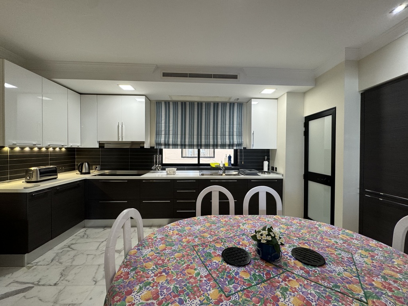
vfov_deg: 85.7
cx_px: 204
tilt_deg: -0.6
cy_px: 153
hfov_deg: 102.1
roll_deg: -0.4
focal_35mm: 14
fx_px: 165
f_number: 2.2
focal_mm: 2.22
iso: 160
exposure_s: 1/100
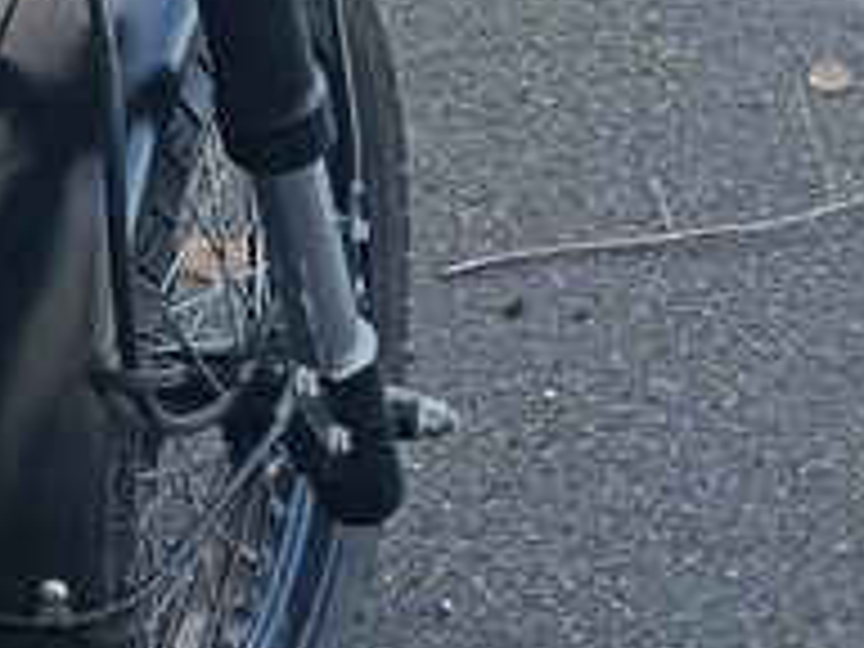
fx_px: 3120
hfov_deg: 13.2
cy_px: 176
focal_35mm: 125
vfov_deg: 11.8
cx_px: -972
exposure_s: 1/100
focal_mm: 5.24
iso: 281
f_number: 1.7
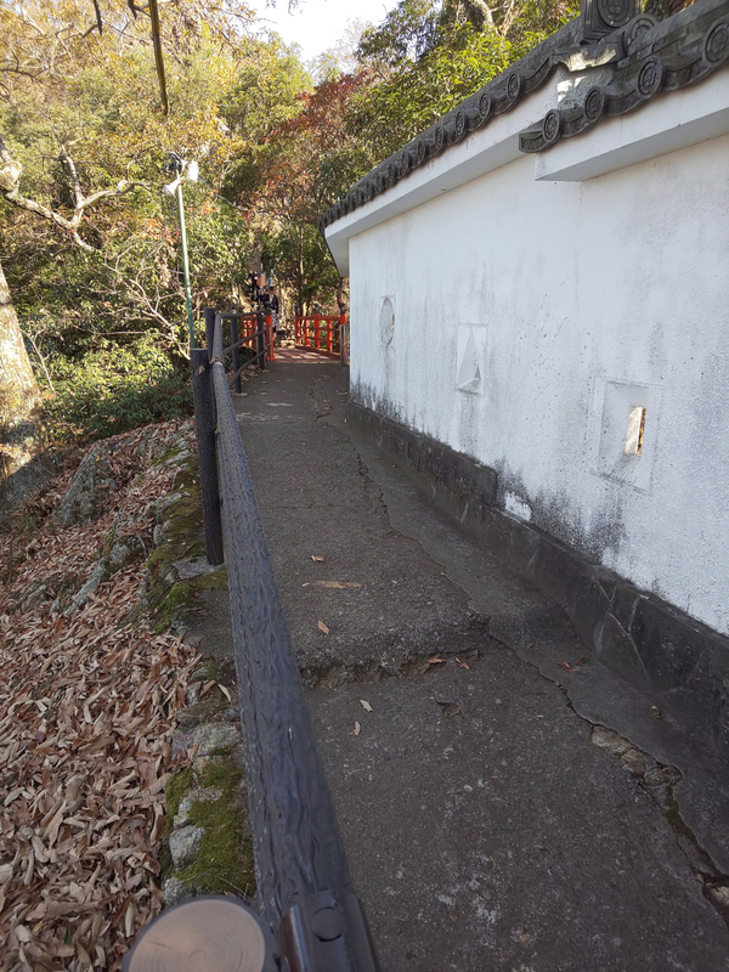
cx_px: 364
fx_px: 562
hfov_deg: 66.0
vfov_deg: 81.7
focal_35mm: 20
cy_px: 486
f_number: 1.94
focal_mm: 3.45
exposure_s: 1/136
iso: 28
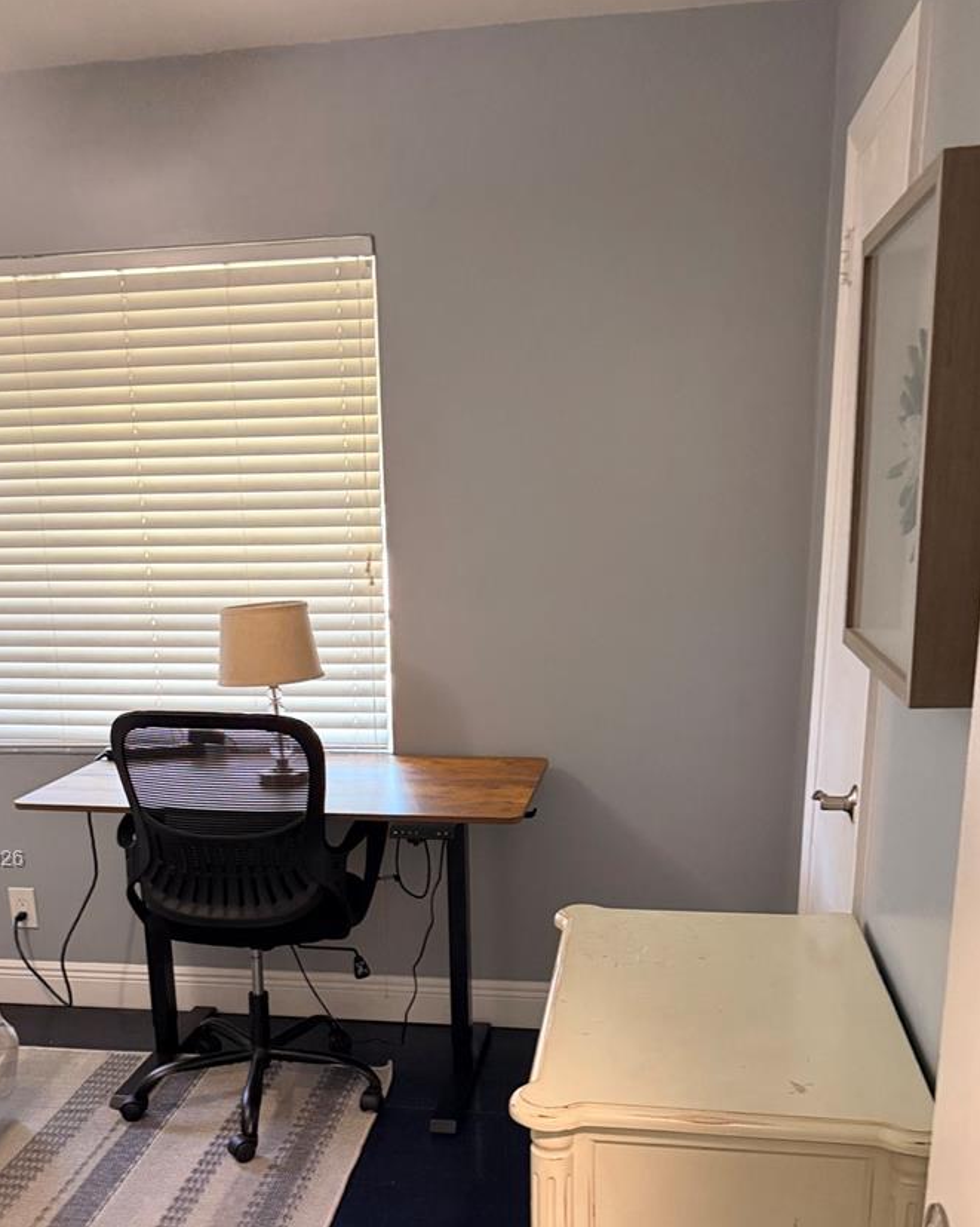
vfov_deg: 51.4
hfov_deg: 43.2
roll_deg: +2.2
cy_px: 861
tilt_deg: -15.2
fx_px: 1233
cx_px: 417
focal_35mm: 34
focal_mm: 6.76
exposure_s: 1/60
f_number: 1.78
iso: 500
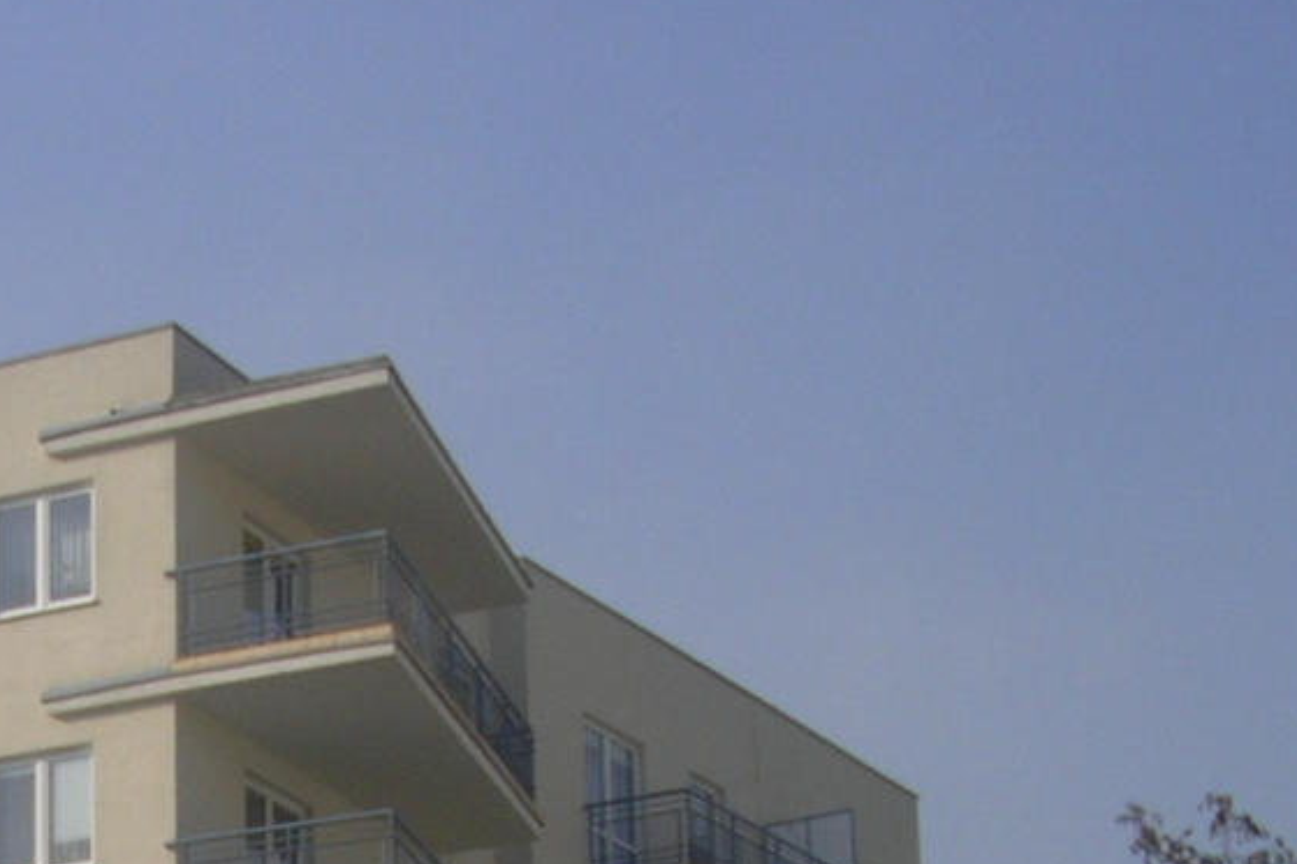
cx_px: -7
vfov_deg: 11.6
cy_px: 1320
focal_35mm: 113
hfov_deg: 17.7
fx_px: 4070
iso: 50
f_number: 4.1
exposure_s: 1/800
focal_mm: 5.8
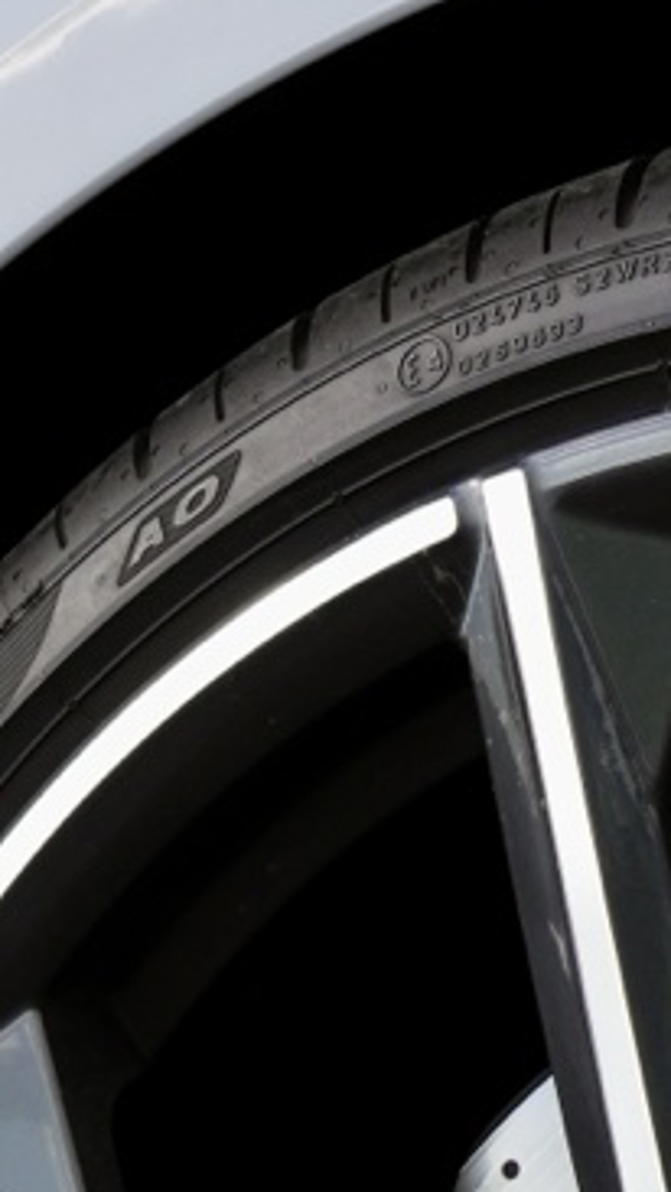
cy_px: 1775
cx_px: 13
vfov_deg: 12.8
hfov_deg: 7.6
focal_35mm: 159
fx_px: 5027
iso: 160
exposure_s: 1/250
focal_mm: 37
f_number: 7.1
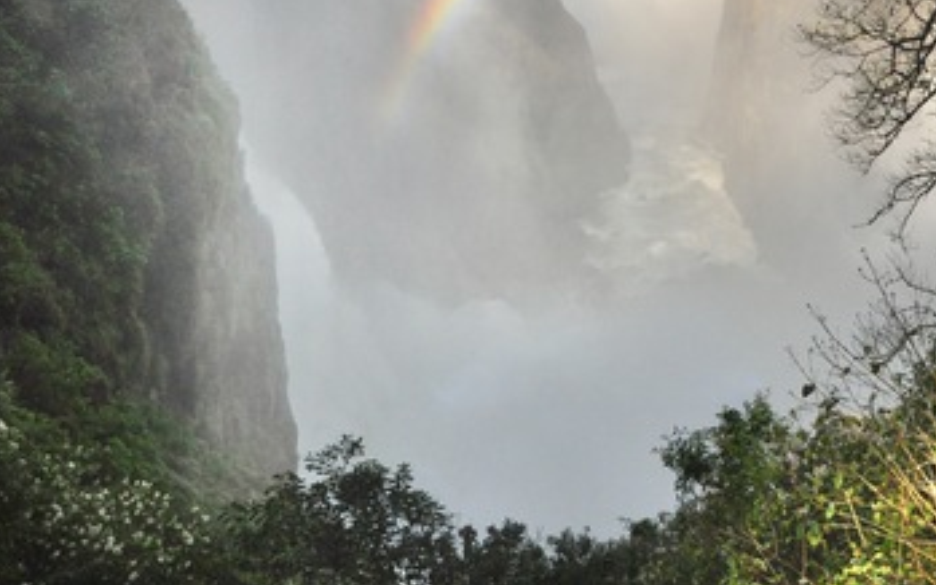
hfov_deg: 46.5
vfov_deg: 29.2
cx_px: 614
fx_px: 1071
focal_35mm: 42
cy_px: 52
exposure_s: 1/500
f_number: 11
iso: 800
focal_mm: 16
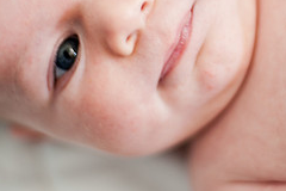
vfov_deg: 11.3
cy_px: 25
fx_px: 961
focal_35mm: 121
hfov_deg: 16.8
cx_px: 209
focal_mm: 50
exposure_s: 1/40
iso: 200
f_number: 1.4
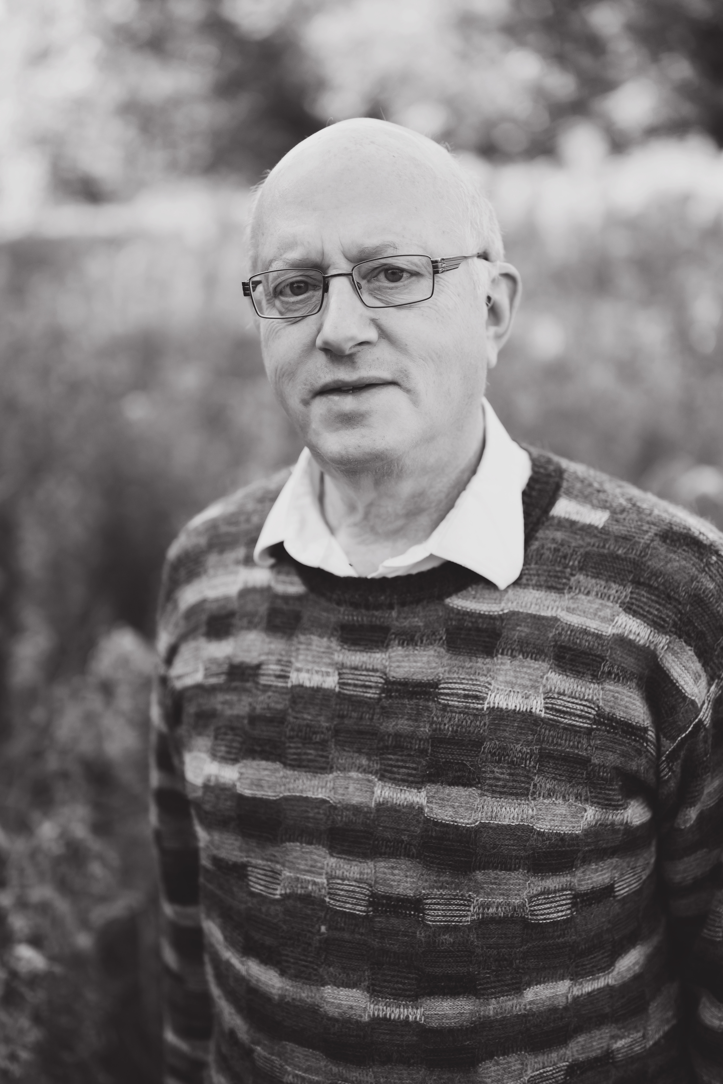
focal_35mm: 50
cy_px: 542
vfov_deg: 39.6
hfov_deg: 27.0
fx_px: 1506
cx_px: 362
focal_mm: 50
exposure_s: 1/1250
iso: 200
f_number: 1.8
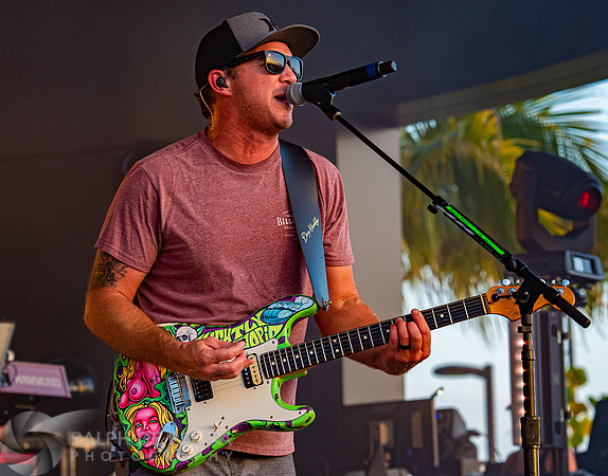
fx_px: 2973
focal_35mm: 166
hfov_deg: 11.7
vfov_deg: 9.2
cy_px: 221
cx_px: 322
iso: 400
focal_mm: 116
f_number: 5.6
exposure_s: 1/160
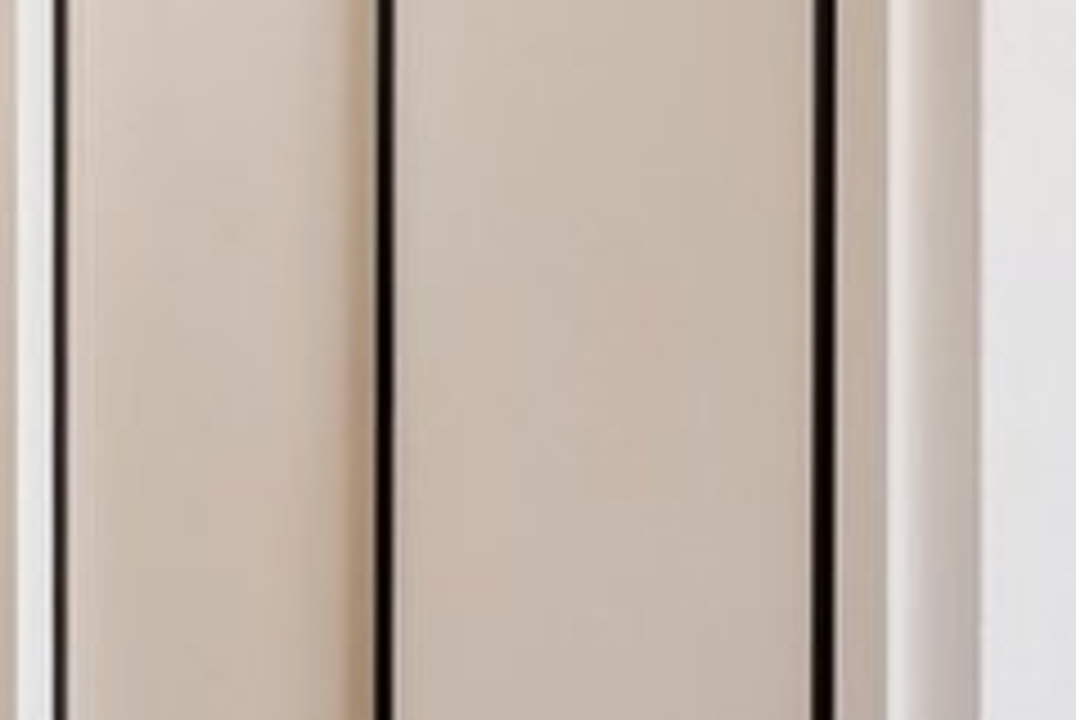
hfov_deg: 15.0
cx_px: 882
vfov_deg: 10.0
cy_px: -130
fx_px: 4070
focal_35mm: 136
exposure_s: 1/3
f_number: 18
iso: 400
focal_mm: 24
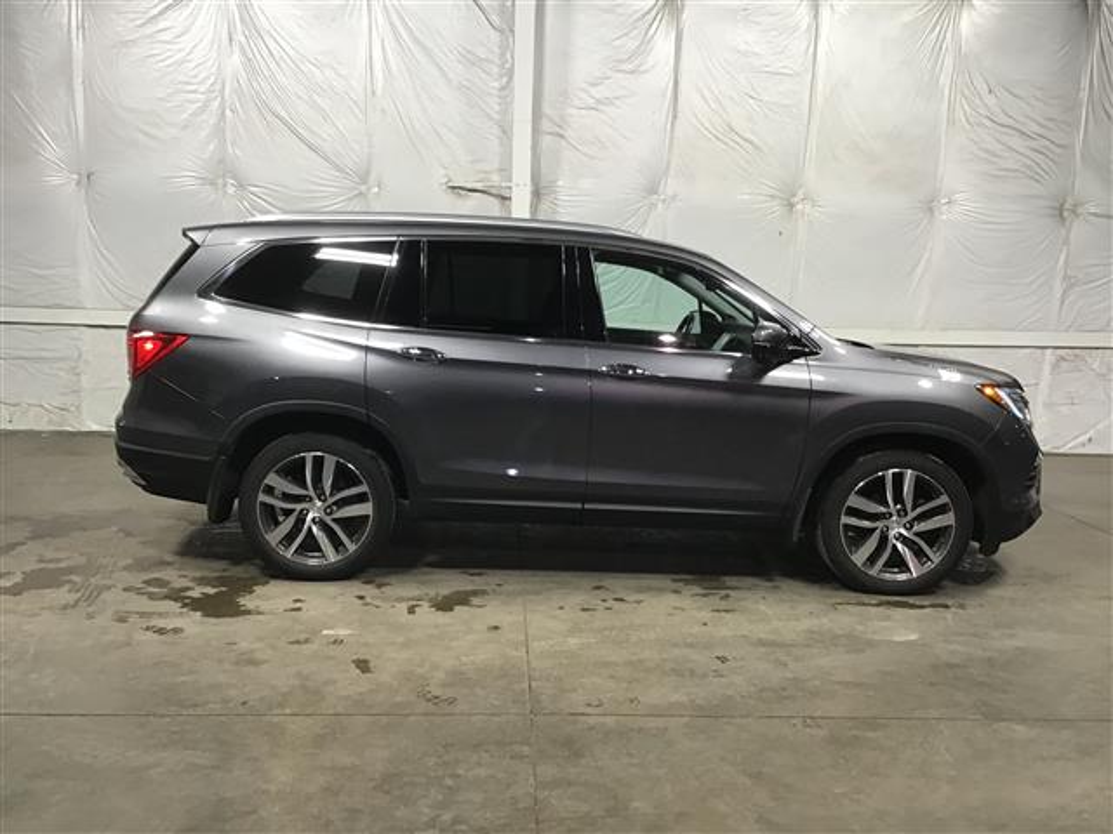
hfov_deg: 58.4
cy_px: 417
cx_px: 556
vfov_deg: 45.4
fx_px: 997
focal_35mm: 31
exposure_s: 1/30
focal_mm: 3.3
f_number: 2.4
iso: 80
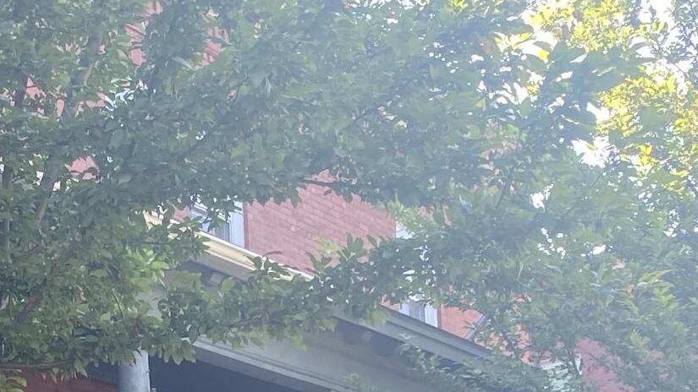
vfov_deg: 11.1
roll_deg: +1.2
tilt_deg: +5.5
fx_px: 1906
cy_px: 645
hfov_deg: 19.9
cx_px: -64
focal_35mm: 103
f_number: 1.8
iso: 40
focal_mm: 4.25
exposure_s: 1/122
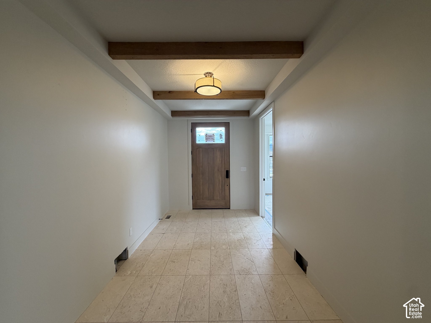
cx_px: 216
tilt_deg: -1.1
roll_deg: +1.1
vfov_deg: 85.7
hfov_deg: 102.1
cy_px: 162
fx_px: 174
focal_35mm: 14
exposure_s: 1/120
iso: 160
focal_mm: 2.22
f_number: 2.2
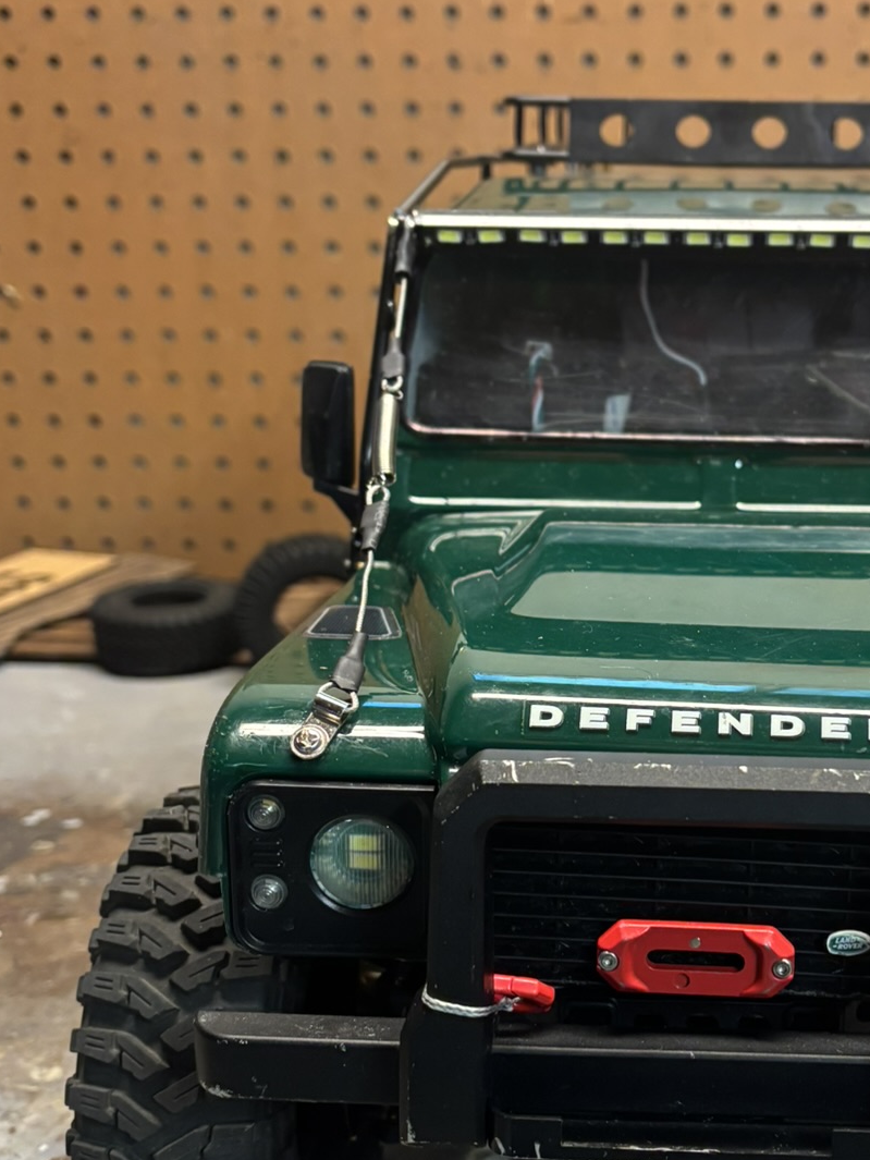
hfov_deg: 28.6
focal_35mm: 50
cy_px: 693
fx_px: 1675
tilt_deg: -18.3
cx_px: 669
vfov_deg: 38.0
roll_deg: -0.9
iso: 250
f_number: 1.6
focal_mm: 5.96
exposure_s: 1/60
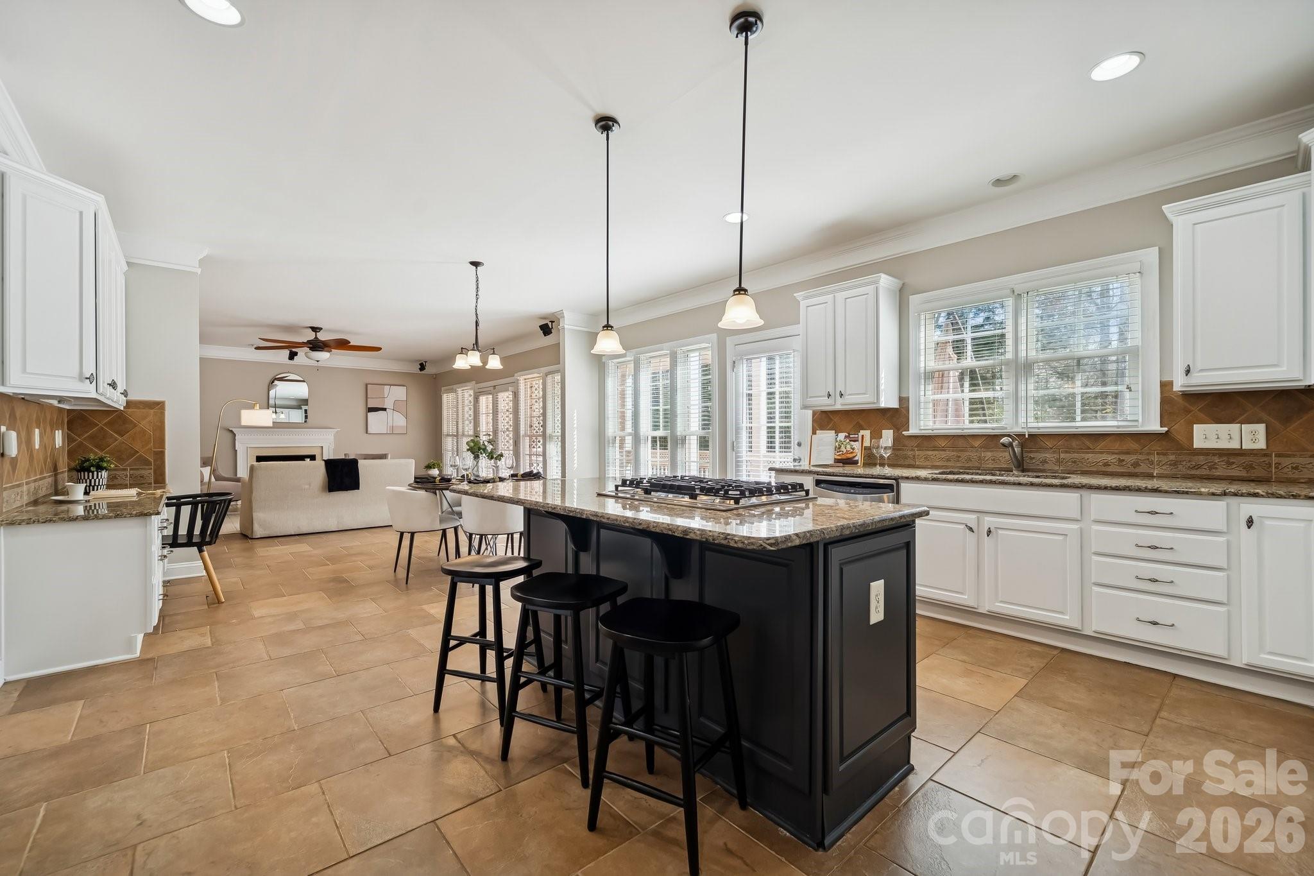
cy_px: 438
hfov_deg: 104.3
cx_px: 657
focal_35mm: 14
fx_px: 511
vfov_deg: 81.2
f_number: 7.1
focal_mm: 14
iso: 160
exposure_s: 1/25
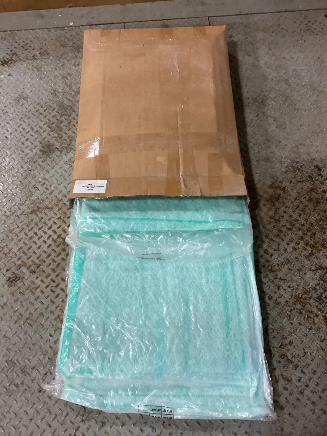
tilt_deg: -63.4
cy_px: 218
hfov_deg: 45.4
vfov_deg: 58.4
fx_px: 390
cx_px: 164
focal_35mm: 31
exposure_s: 1/40
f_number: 2.4
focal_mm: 3.3
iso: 400
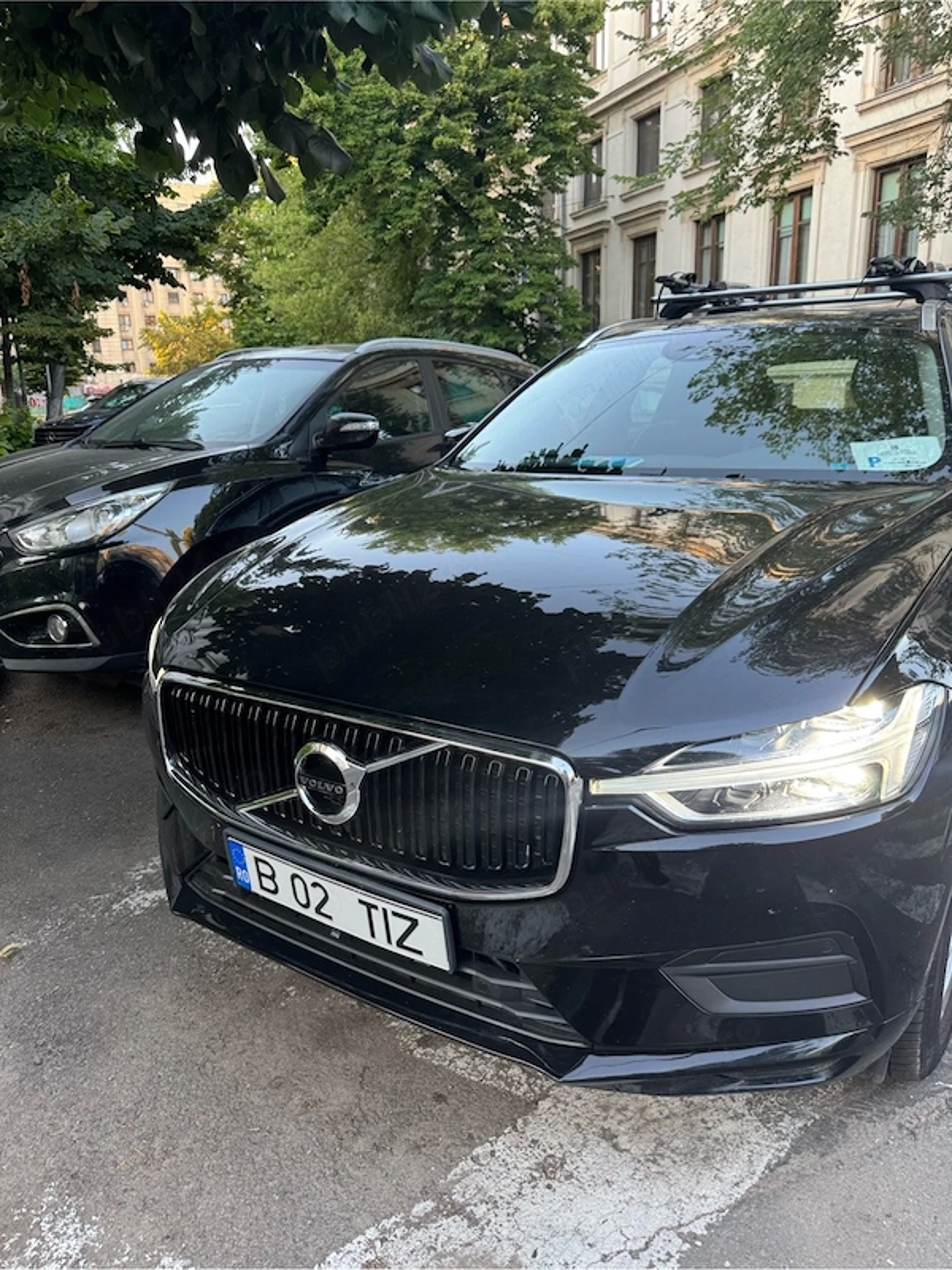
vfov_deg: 71.6
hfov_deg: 56.8
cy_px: 635
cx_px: 476
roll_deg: +1.3
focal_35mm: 24
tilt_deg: -12.9
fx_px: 880
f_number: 1.78
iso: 80
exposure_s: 1/63
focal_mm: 6.76
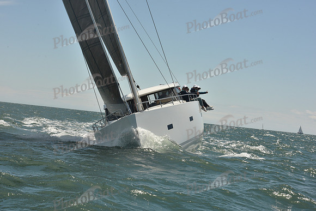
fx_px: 834
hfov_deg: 21.5
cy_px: 106
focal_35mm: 95
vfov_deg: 14.4
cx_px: 158
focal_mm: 95
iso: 320
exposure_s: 1/800
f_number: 13
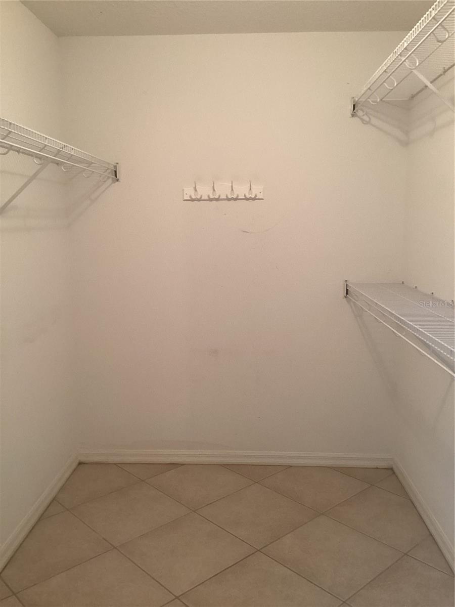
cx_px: 228
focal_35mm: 31
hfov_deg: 45.4
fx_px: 543
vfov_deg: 58.4
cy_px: 304
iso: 250
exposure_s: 1/50
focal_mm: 3.3
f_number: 2.4
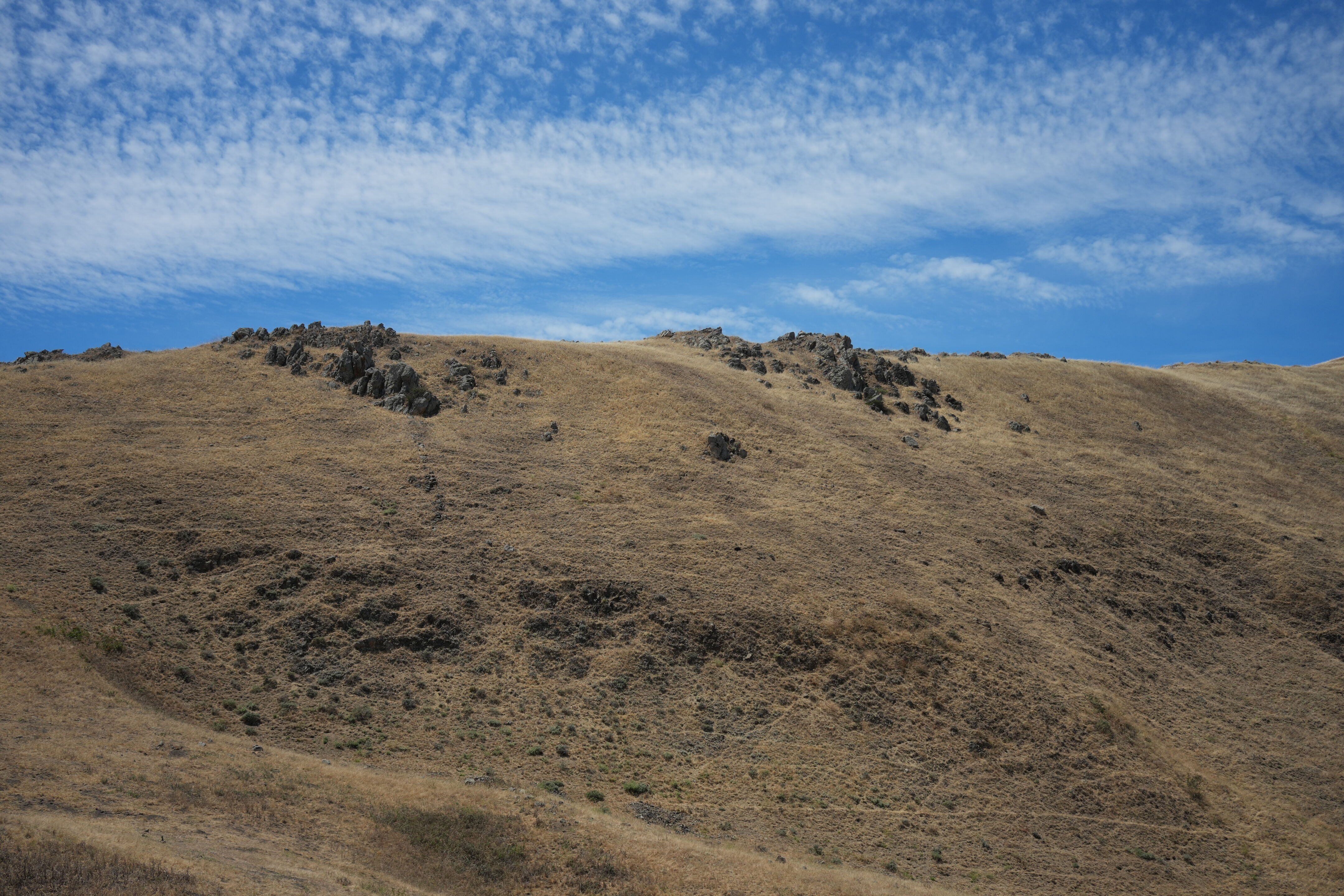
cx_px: 672
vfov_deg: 27.0
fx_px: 1867
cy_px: 448
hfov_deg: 39.6
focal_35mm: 50
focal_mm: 50
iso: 250
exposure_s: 1/2500
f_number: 4.5
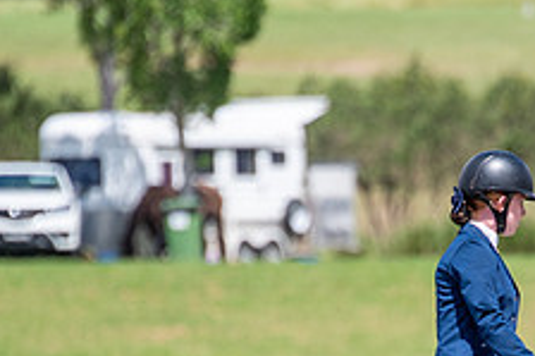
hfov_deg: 3.0
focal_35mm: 696
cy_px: 361
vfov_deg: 2.0
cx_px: 564
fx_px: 10335
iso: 100
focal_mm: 200
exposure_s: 1/2000
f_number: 3.2
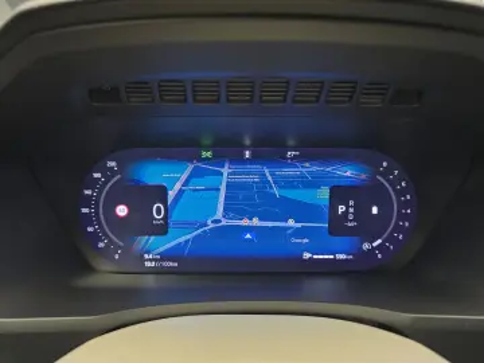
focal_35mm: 23
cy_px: 182
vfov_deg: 58.9
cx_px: 242
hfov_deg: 73.9
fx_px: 322
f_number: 1.7
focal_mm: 6.3
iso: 320
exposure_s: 1/100
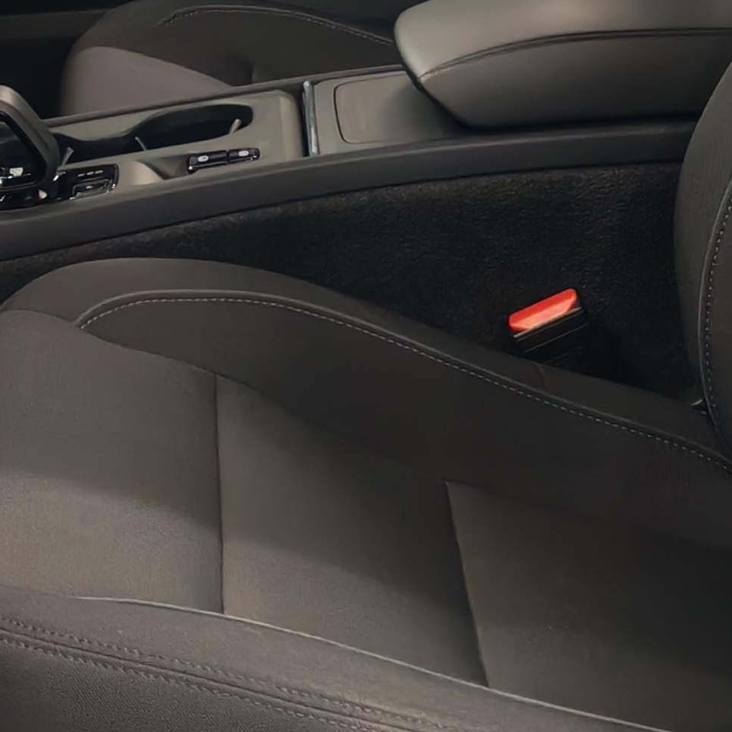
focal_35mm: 123
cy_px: -14
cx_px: 182
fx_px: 2943
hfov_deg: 14.1
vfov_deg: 14.0
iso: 475
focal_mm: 6.12
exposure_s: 1/100
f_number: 1.9
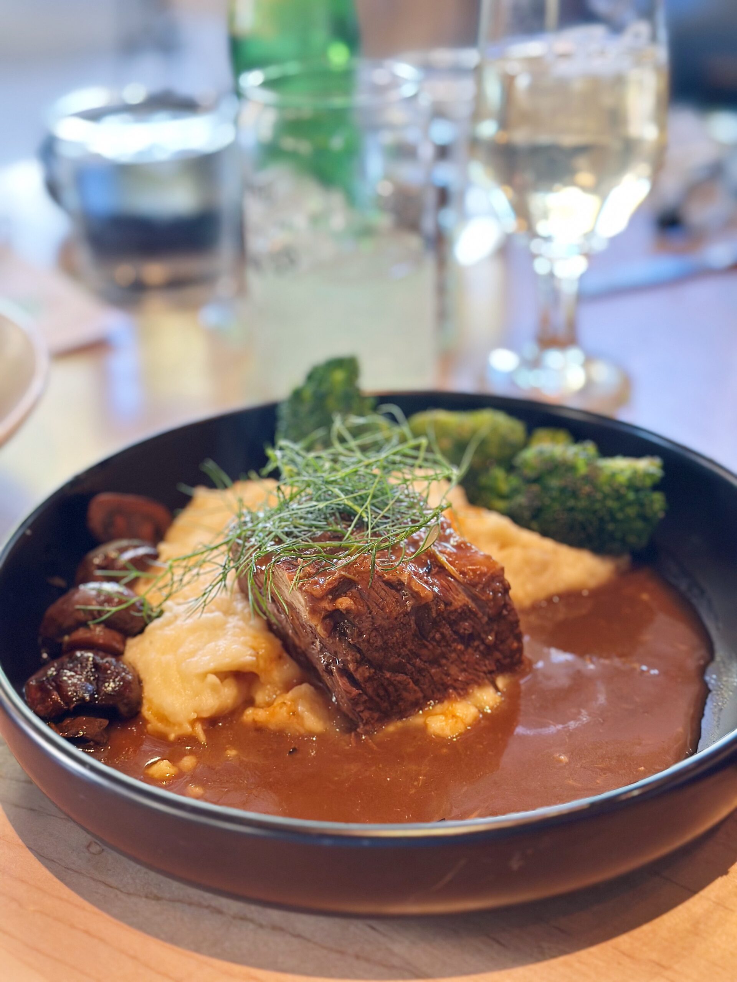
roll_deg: +1.3
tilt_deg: -27.8
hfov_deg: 30.3
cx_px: 368
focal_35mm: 48
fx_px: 1363
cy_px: 491
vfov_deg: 39.7
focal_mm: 6.86
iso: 250
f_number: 1.78
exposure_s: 1/60
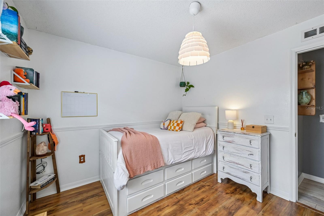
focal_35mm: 14
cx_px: 162
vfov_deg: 81.2
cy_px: 108
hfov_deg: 104.3
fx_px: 126
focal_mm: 14
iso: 400
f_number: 8
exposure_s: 1/50
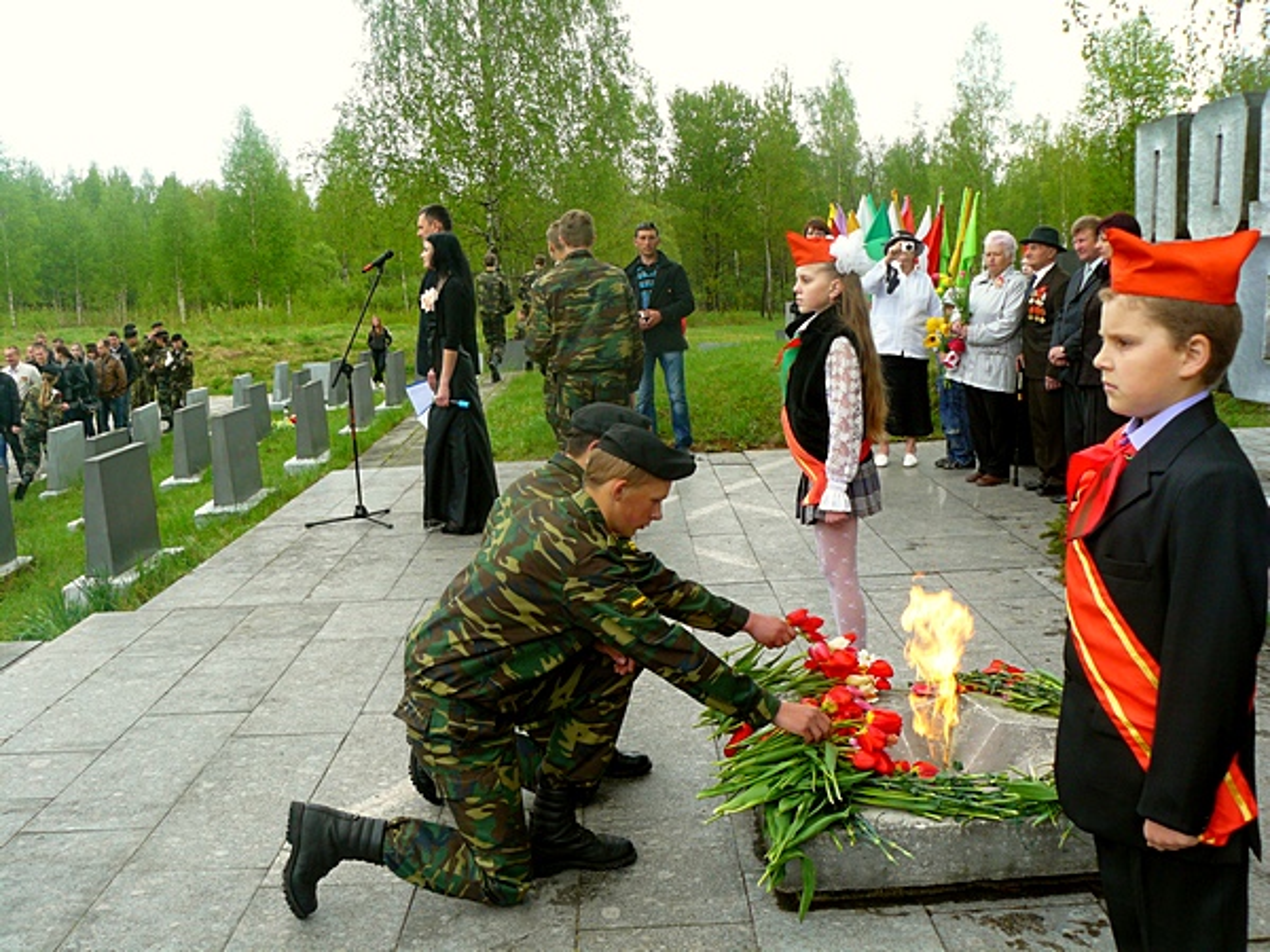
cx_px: 635
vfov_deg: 39.7
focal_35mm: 36
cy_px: 476
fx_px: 1321
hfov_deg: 51.4
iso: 100
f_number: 4
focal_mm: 6
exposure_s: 1/160
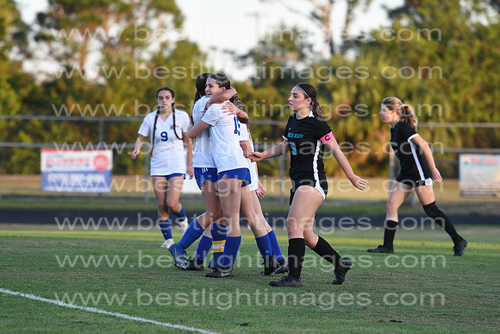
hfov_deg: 7.6
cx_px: 250
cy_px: 167
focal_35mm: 270
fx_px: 3751
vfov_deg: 5.1
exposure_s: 1/800
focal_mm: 180
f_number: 2.8
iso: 360
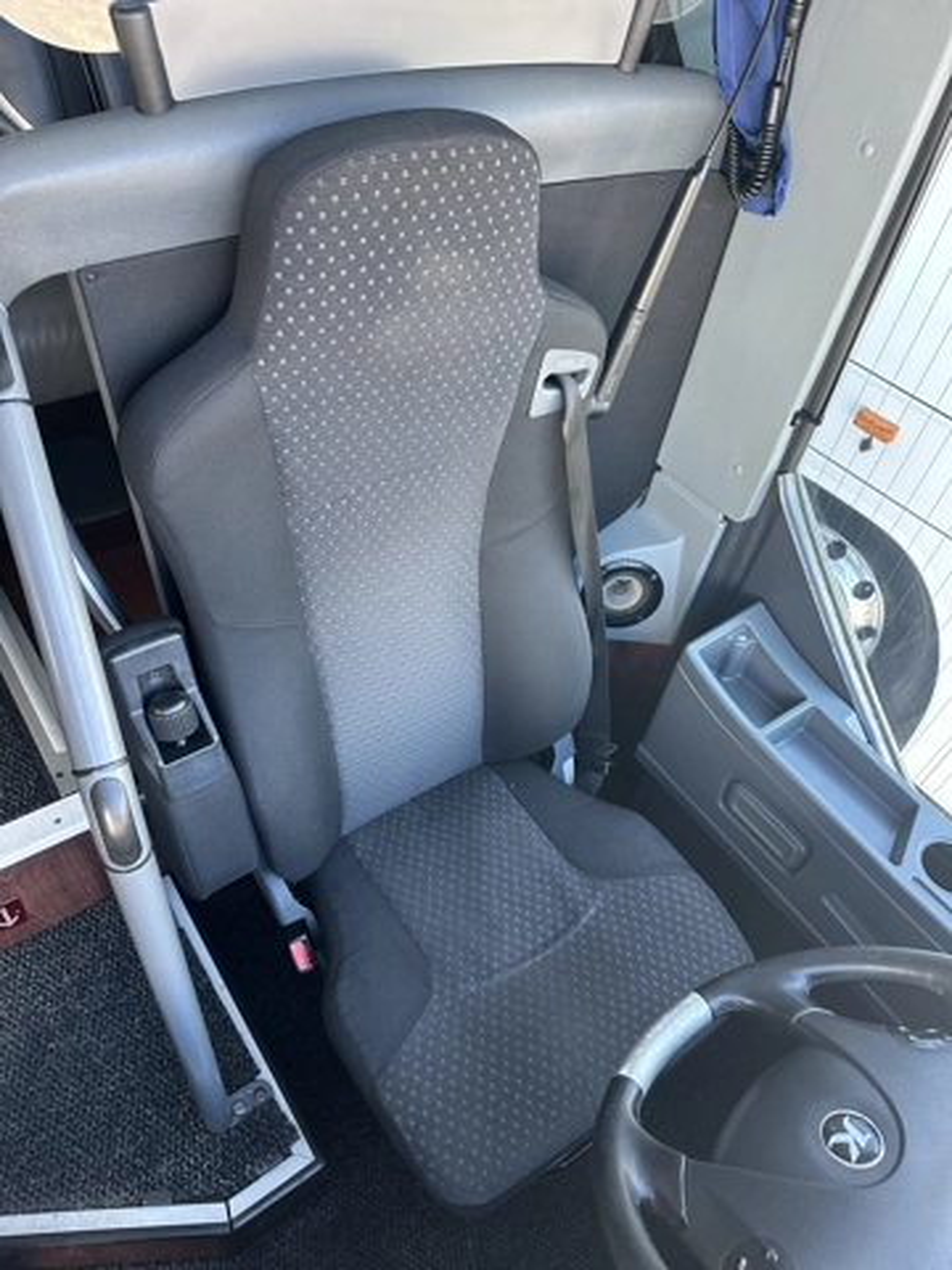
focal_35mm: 24
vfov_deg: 71.6
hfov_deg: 56.8
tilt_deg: -46.3
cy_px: 635
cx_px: 476
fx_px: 880
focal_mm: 6.86
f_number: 1.78
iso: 200
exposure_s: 1/121
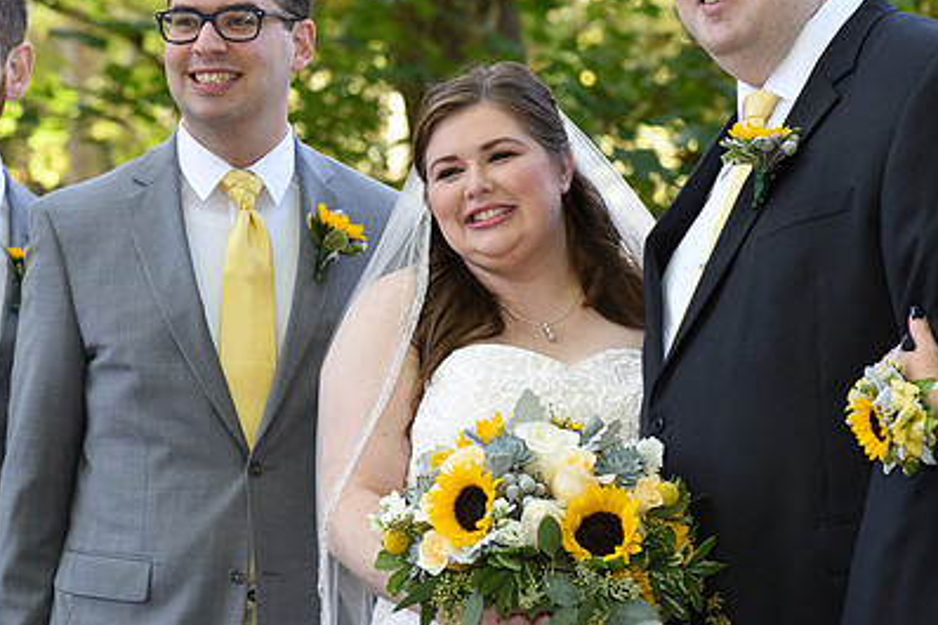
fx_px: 3229
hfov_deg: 16.5
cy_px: 213
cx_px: 384
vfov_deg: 11.0
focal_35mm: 124
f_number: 4.5
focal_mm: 85
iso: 500
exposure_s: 1/200
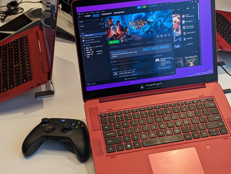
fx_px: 368
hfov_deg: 34.9
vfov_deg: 26.6
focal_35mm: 55
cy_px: 78
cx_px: 126
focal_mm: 6.9
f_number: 1.68
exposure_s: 1/120
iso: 64
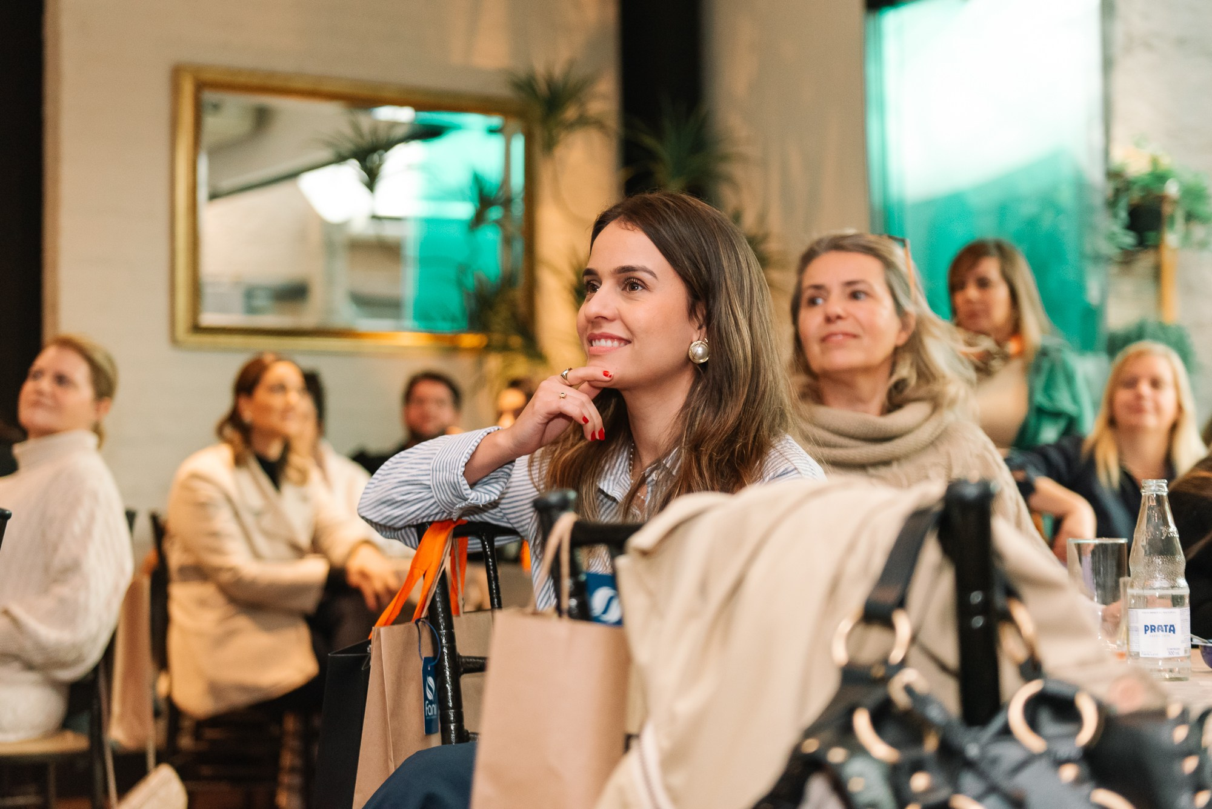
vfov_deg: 20.6
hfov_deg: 30.5
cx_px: 604
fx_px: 2225
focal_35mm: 66
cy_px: 323
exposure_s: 1/320
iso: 2500
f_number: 2.8
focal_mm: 55
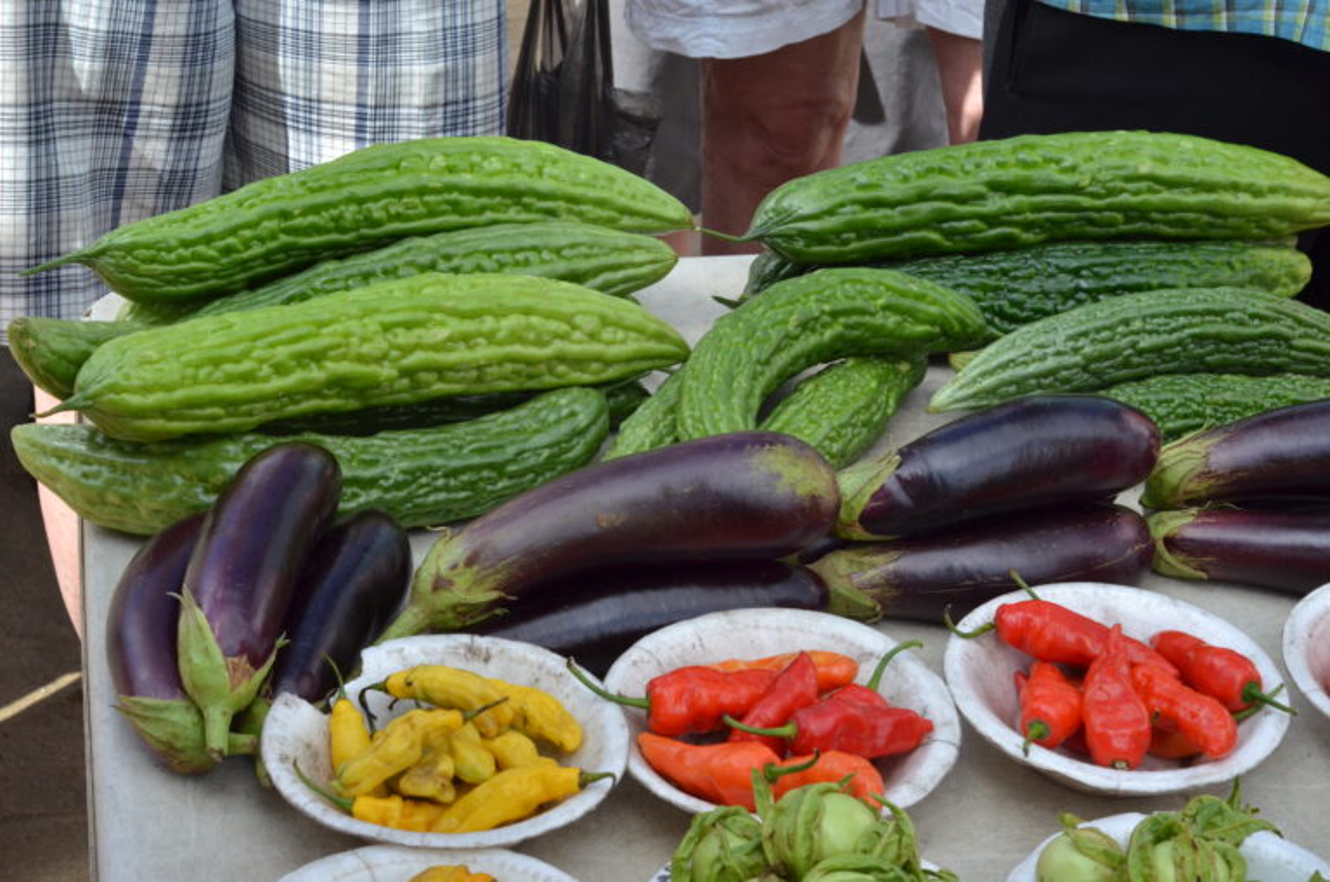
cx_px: 665
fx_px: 2766
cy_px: 441
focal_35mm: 75
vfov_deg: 18.1
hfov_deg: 27.0
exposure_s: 1/800
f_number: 11
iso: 640
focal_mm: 50
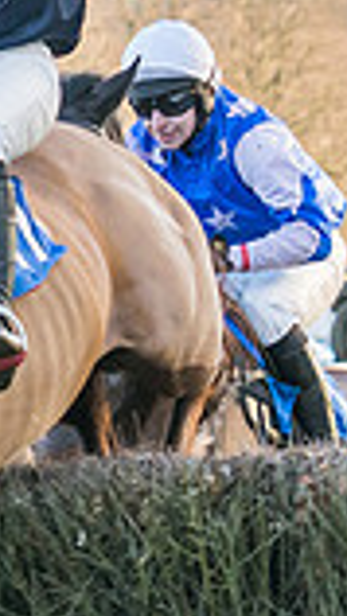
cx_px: -241
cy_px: 292
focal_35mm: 483
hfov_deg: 2.5
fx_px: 7892
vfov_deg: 4.5
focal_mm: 70
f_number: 4
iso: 800
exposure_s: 1/500
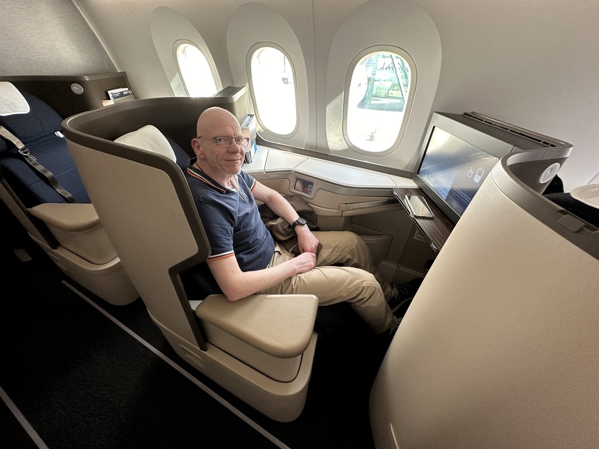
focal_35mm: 14
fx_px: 242
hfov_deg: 102.1
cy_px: 224
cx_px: 300
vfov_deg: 85.7
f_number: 2.2
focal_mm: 2.22
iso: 250
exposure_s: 1/111
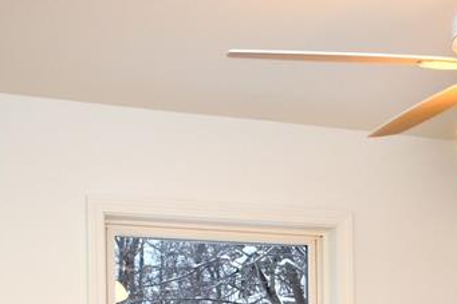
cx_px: 347
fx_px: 1142
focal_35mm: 90
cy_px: 430
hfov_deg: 22.4
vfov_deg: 14.3
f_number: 5
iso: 640
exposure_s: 1/200
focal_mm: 20
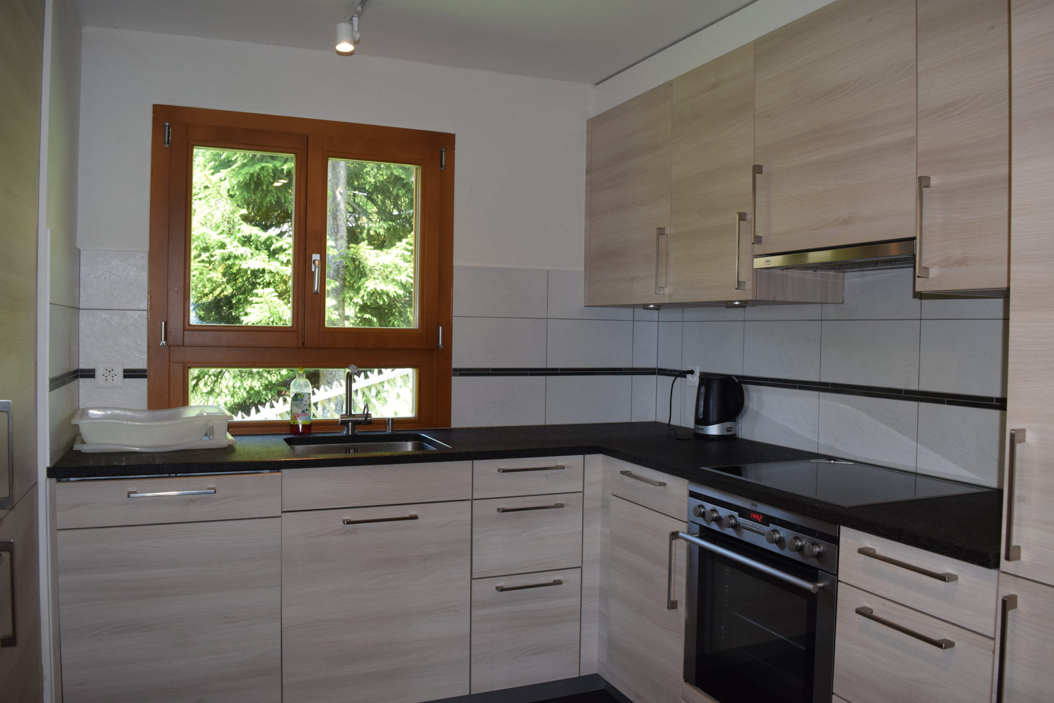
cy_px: 352
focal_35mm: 27
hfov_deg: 67.4
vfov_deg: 47.9
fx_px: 790
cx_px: 527
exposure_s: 1/125
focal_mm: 18
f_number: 5.6
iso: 800
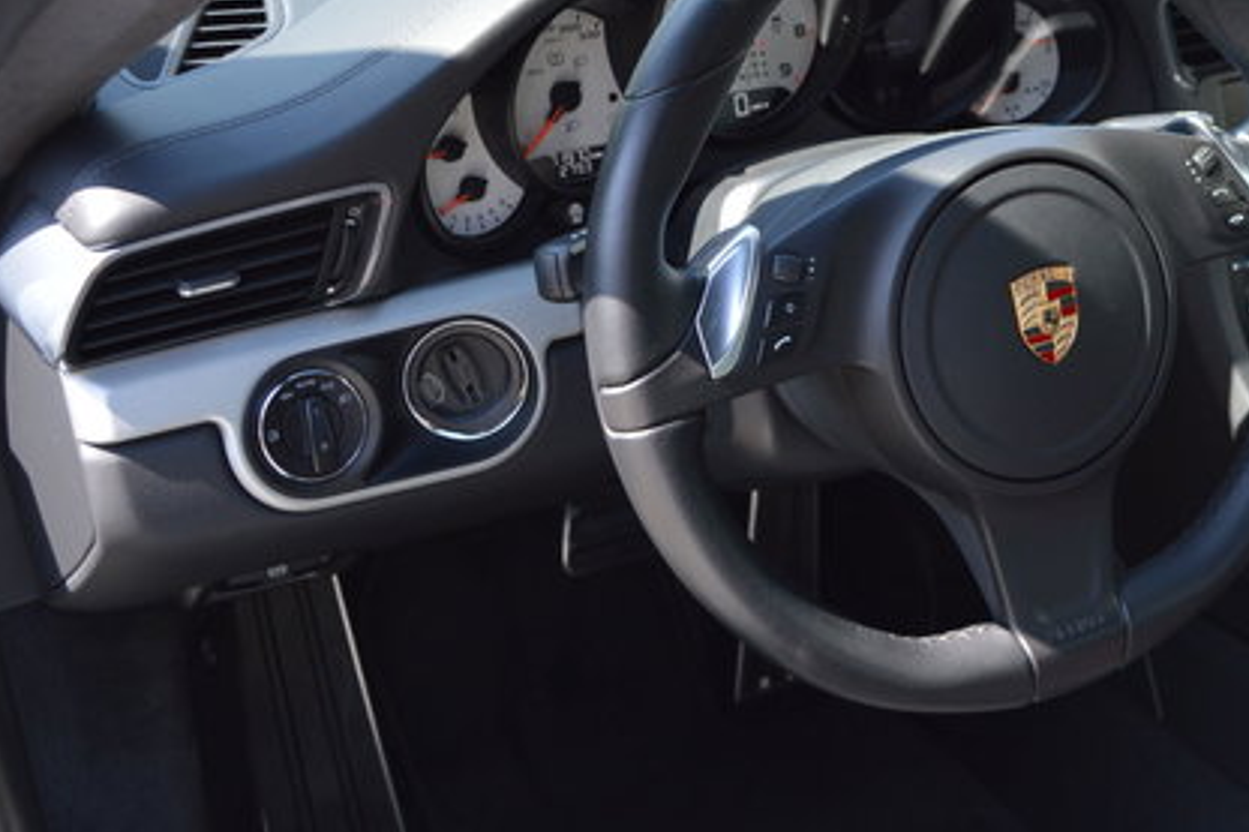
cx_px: 1033
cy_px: 278
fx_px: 2497
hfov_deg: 27.4
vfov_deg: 18.9
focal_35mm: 72
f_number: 5.6
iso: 200
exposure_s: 1/125
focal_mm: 26
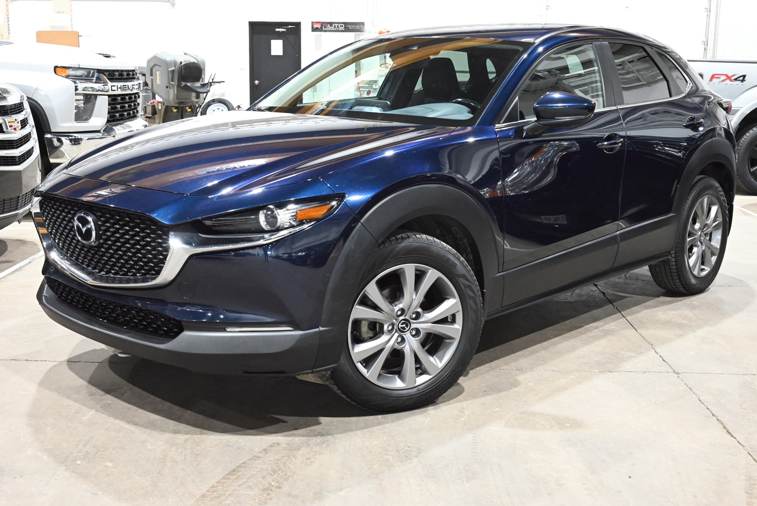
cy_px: 253
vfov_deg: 31.2
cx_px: 378
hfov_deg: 45.4
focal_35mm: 43
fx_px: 904
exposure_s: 1/50
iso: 9000
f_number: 9
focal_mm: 43
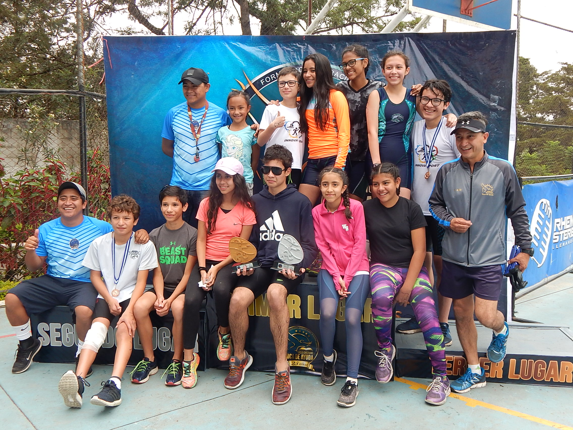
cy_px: 215
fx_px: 563
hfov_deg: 54.0
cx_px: 286
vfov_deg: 41.8
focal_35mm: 34
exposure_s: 1/250
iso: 125
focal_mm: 6.1
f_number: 3.3
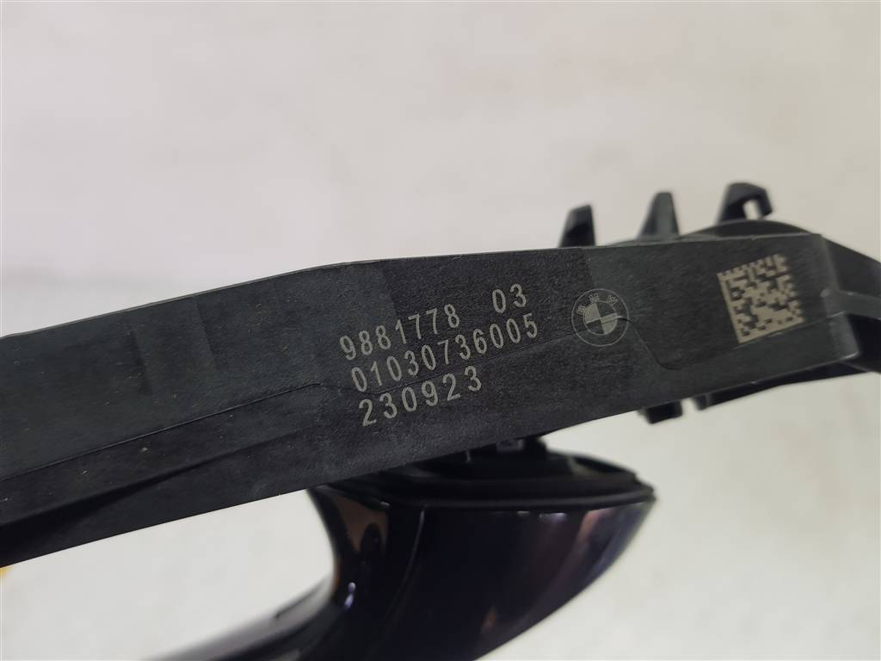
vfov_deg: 53.1
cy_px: 330
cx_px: 440
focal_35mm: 26
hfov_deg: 67.3
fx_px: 662
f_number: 1.7
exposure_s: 1/100
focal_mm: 4.2
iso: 80
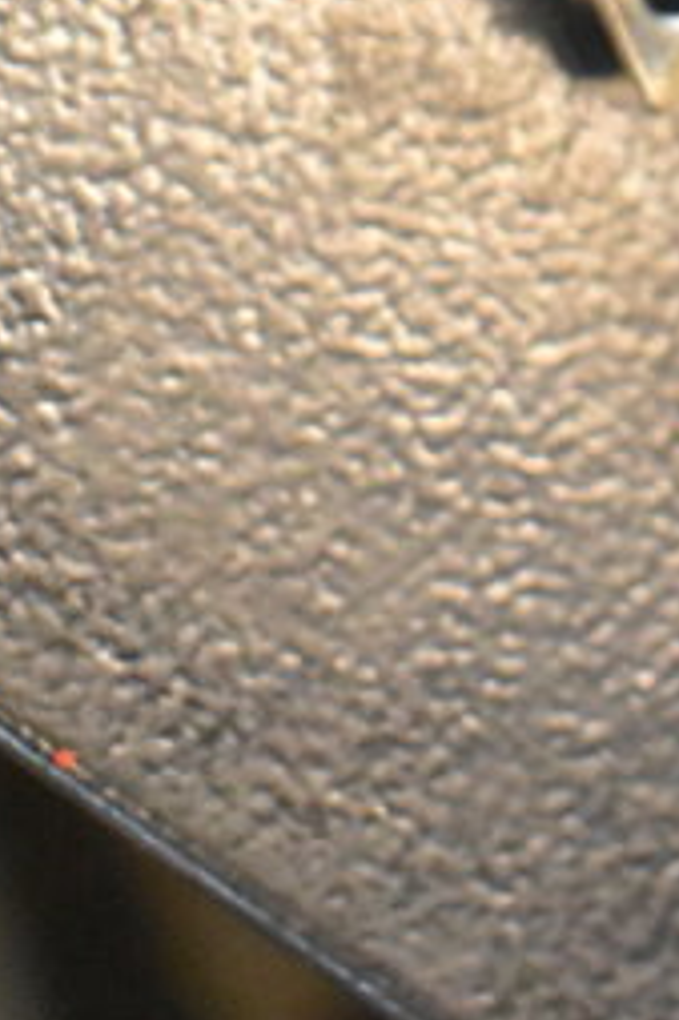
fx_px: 4130
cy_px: -504
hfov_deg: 9.3
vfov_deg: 13.3
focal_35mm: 146
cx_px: 659
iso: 6400
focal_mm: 27
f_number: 5.6
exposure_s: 1/125
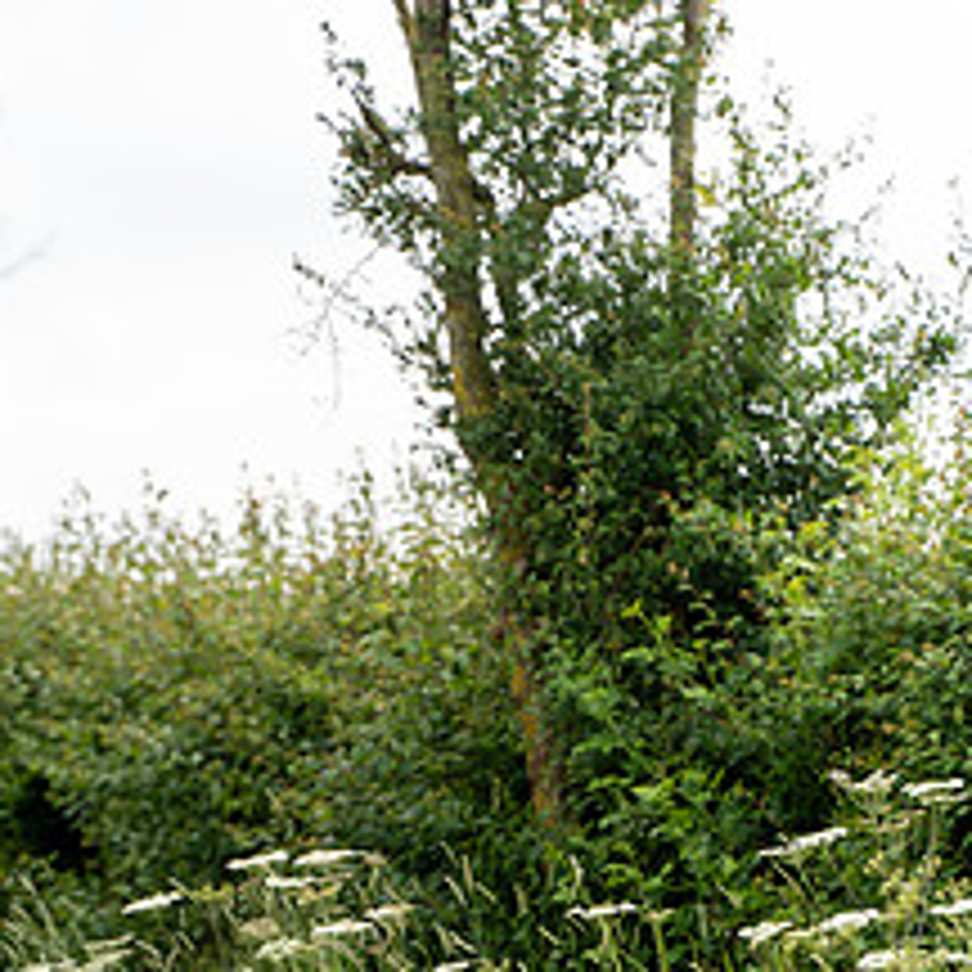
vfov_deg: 4.3
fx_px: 13025
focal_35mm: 410
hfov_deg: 4.3
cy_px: 835
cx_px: -117
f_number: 3.2
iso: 160
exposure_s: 1/1000
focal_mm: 180
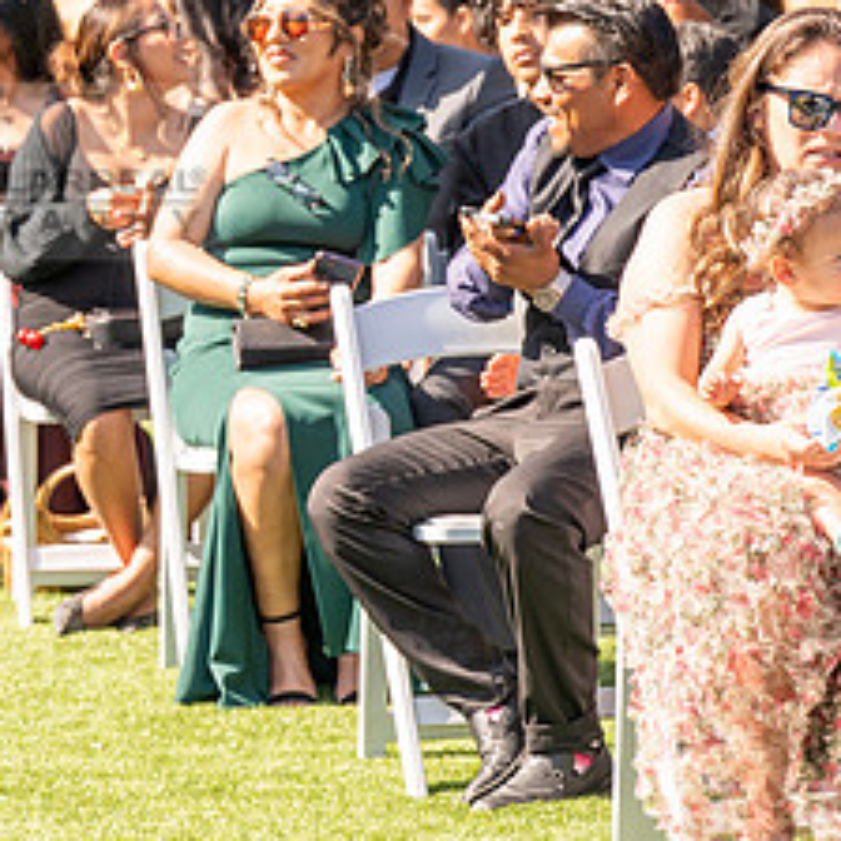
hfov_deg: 7.6
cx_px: -86
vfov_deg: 7.6
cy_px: 171
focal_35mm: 229
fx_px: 6294
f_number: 4.5
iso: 200
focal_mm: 104
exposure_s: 1/800
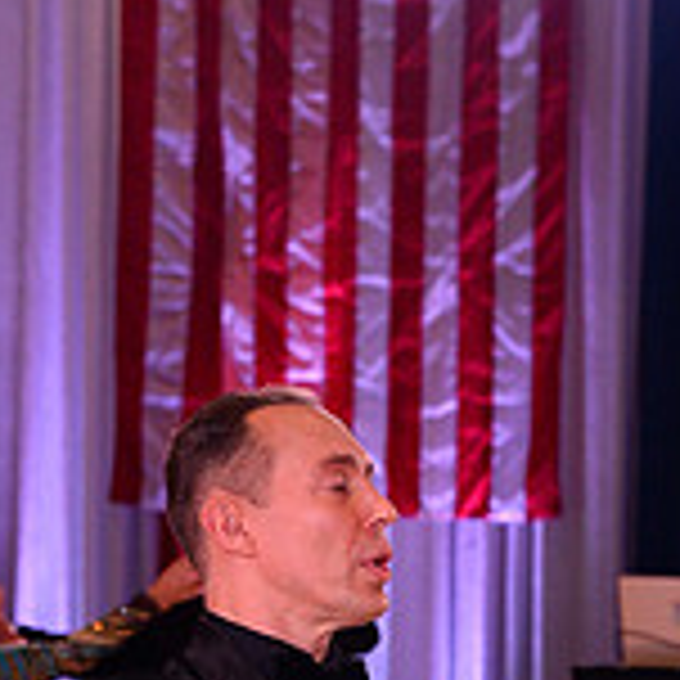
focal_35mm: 300
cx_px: 669
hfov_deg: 5.8
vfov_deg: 5.8
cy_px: 1153
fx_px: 6667
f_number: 6.3
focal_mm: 92
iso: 2500
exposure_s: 1/250
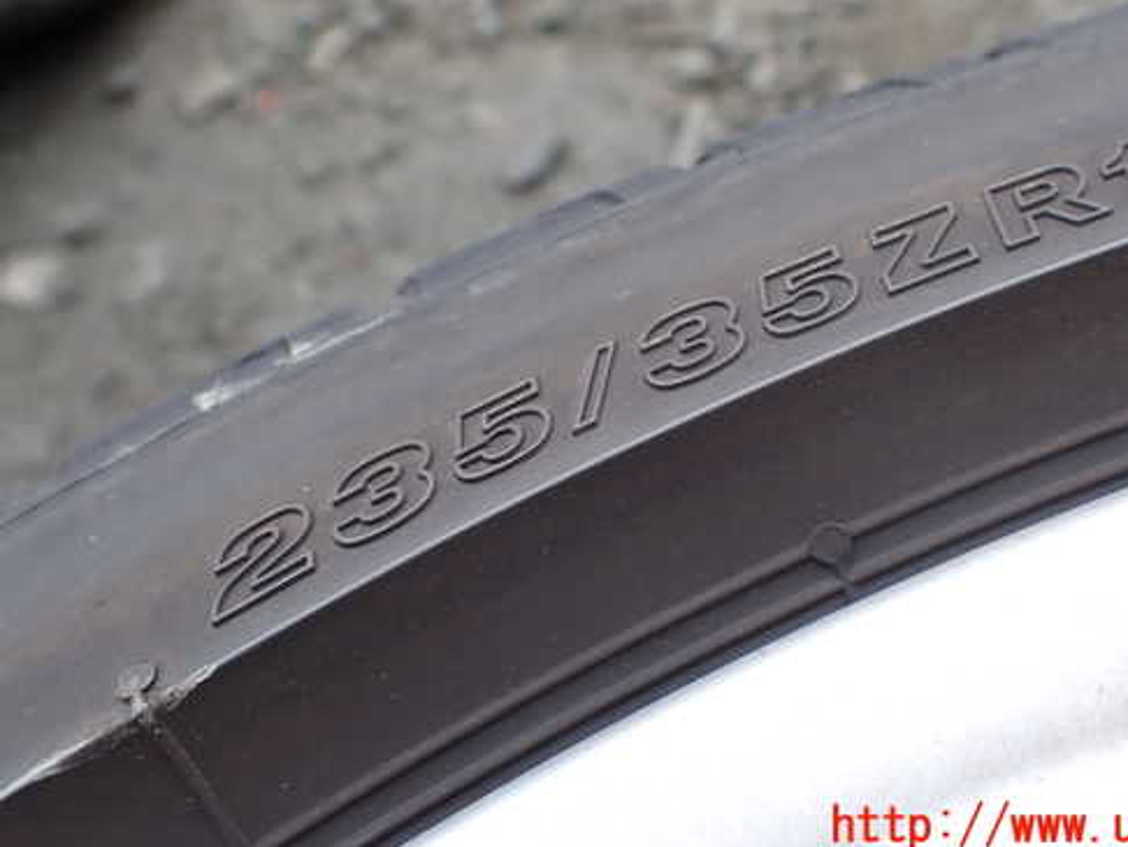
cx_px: 659
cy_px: 334
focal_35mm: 37
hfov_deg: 49.9
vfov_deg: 38.5
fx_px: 1206
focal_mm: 5.4
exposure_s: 1/160
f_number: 3.2
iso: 100
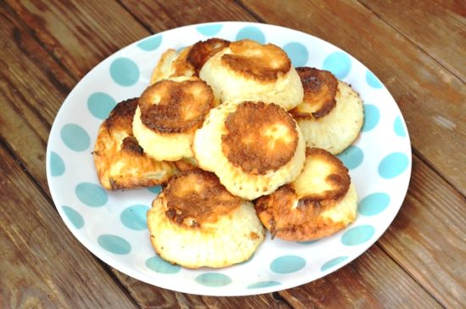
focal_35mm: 82
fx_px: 1065
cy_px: 154
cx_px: 233
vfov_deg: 16.5
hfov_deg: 24.7
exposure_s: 1/125
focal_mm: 55
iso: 4000
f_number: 7.1
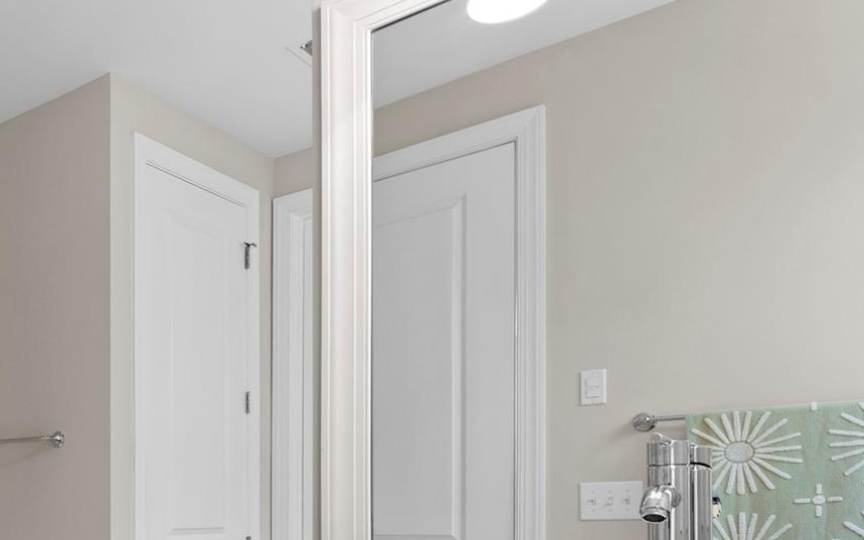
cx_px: -15
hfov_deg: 46.6
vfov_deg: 35.5
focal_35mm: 34
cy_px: 467
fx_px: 801
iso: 160
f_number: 7.1
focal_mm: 14
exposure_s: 1/8
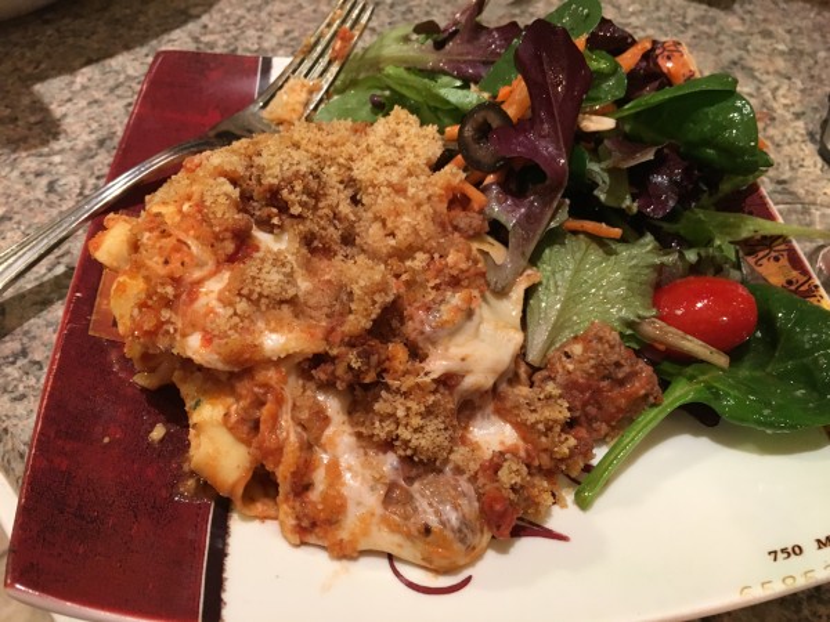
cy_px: 311
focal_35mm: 29
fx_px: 695
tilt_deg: -49.9
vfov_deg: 48.2
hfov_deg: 61.7
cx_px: 415
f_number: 2.2
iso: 200
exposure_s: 1/20
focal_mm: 4.15
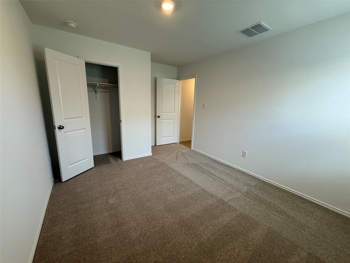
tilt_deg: -10.9
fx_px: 142
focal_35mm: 14
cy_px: 132
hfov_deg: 102.1
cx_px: 175
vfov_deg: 85.7
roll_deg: -1.5
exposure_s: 1/120
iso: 250
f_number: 2.2
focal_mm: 2.22
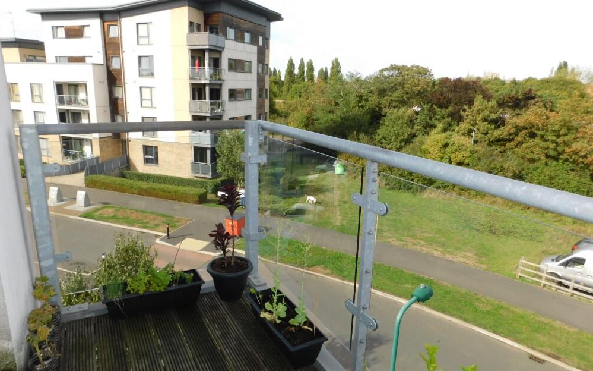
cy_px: 193
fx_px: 404
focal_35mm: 25
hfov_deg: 72.6
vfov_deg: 49.2
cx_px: 297
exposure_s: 1/800
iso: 125
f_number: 3
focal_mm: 4
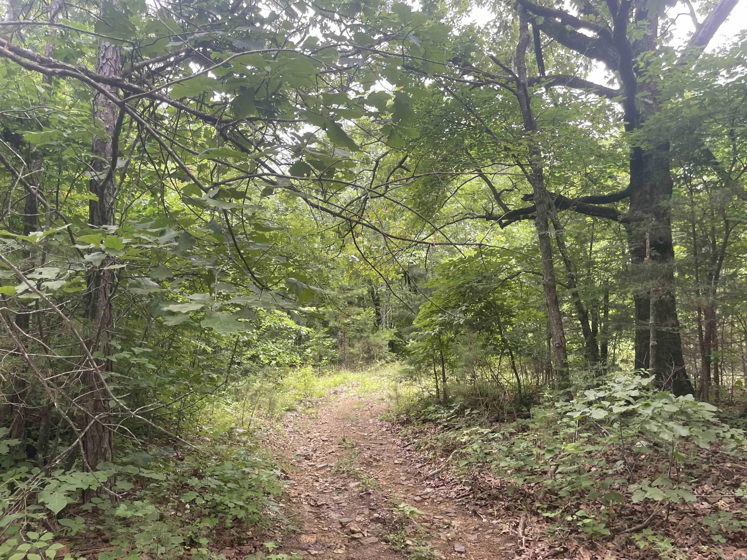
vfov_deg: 53.1
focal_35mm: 26
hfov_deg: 67.3
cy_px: 280
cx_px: 374
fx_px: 561
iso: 100
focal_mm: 4.2
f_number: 1.6
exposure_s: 1/121
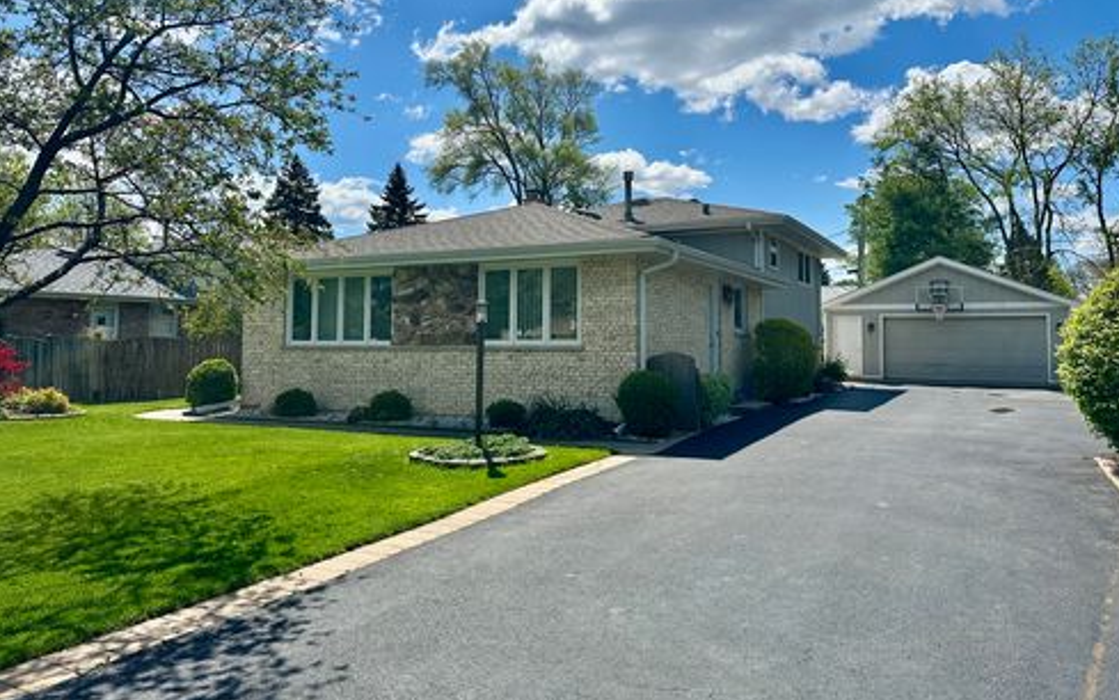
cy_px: 303
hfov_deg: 70.4
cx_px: 568
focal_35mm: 26
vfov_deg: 47.5
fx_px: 793
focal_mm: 6.86
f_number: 1.78
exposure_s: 1/8197
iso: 80
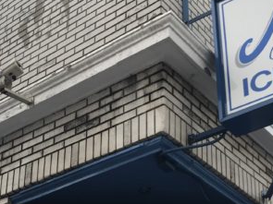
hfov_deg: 26.7
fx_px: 575
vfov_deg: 19.8
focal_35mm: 73
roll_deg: -1.7
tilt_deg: +25.5
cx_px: 143
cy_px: 185
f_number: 1.8
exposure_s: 1/560
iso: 20
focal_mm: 3.99
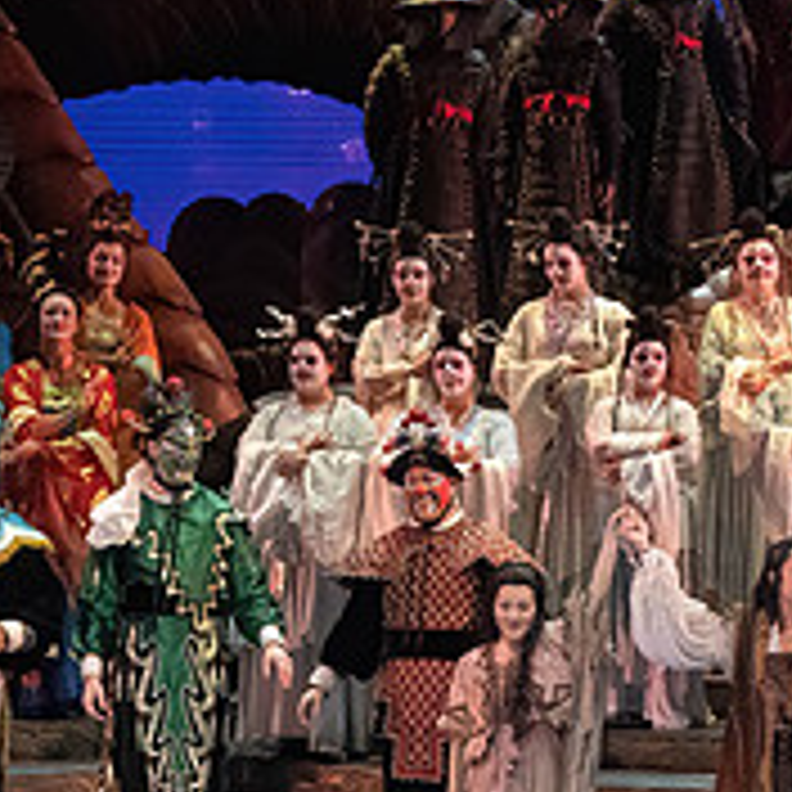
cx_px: 1008
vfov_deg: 6.2
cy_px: 376
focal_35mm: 283
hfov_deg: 6.1
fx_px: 7326
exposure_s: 1/1000
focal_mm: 101
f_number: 10
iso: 20000
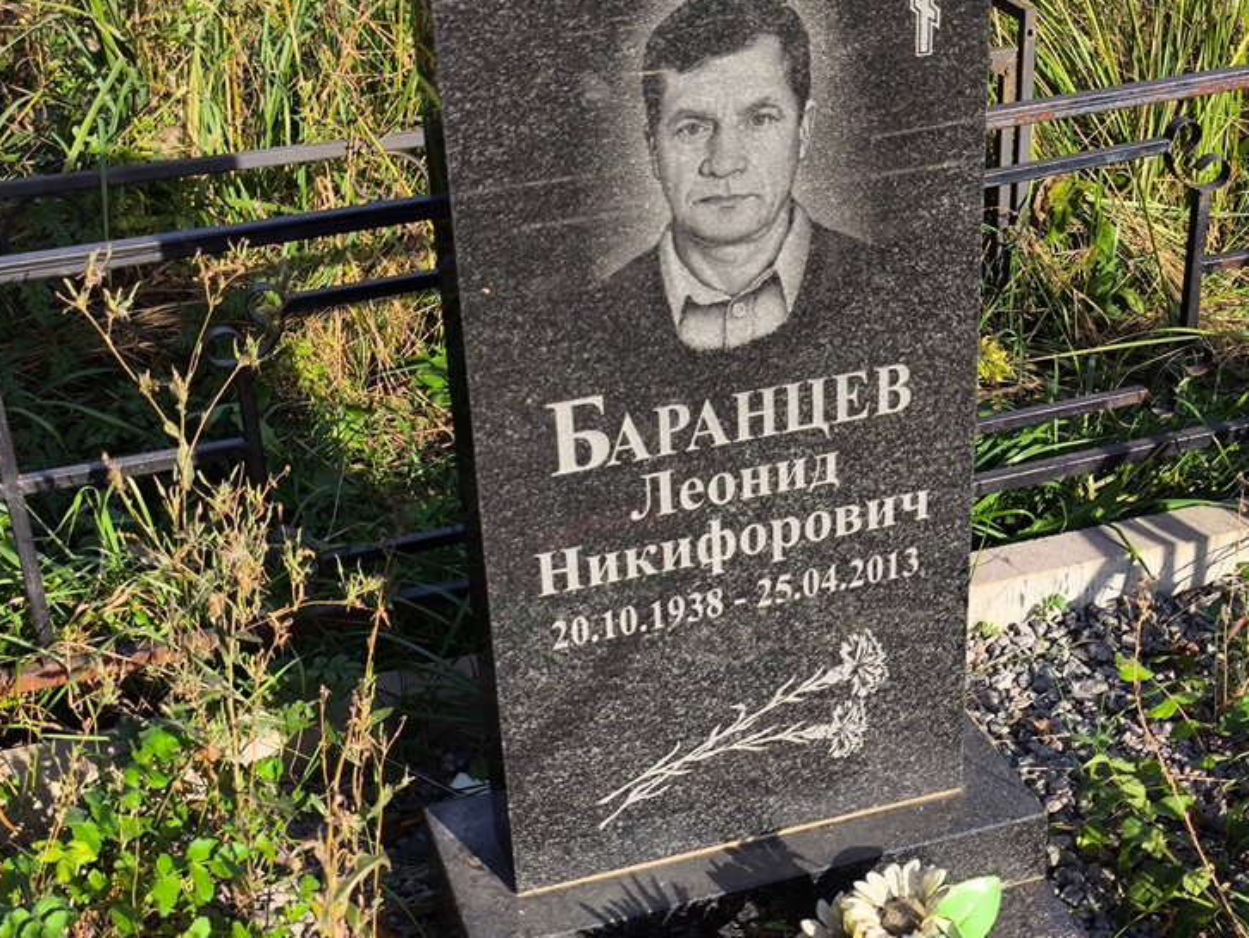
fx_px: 1985
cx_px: 675
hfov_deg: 34.9
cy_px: 449
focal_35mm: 55
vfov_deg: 26.6
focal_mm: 4.71
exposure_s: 1/1014
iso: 50
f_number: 1.7
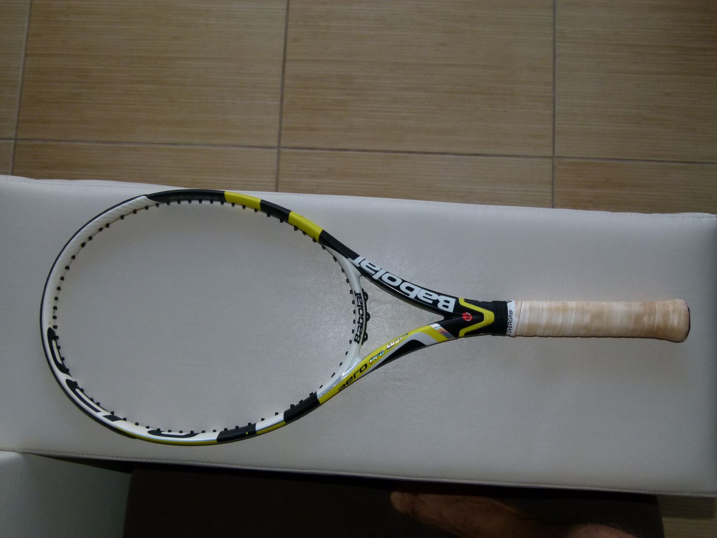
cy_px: 269
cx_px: 358
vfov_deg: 42.9
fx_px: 684
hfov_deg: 55.4
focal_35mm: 33
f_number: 3
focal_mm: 5.9
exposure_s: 1/60
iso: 200
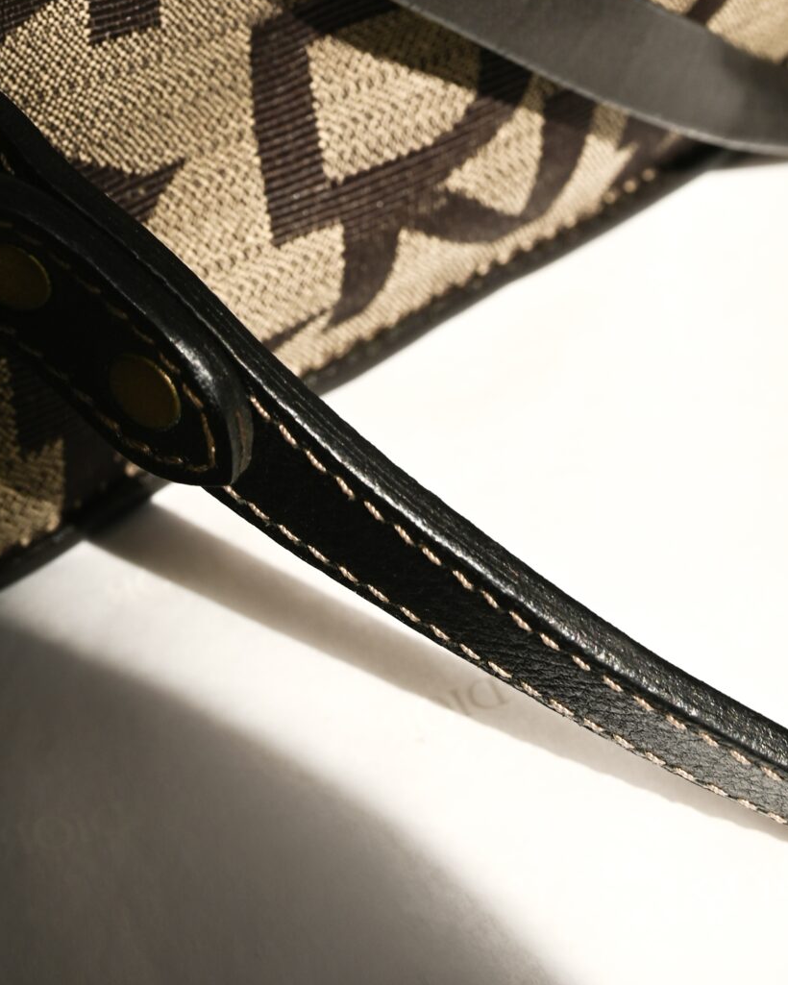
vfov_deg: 21.4
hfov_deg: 18.7
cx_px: 311
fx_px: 2390
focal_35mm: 82
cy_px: -244
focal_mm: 35
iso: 100
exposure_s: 1/250
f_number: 11
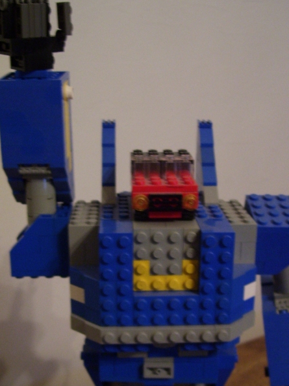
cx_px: 154
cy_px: 238
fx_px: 590
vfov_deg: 36.0
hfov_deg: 27.5
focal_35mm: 53
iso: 160
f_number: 2.7
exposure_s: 1/8
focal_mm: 6
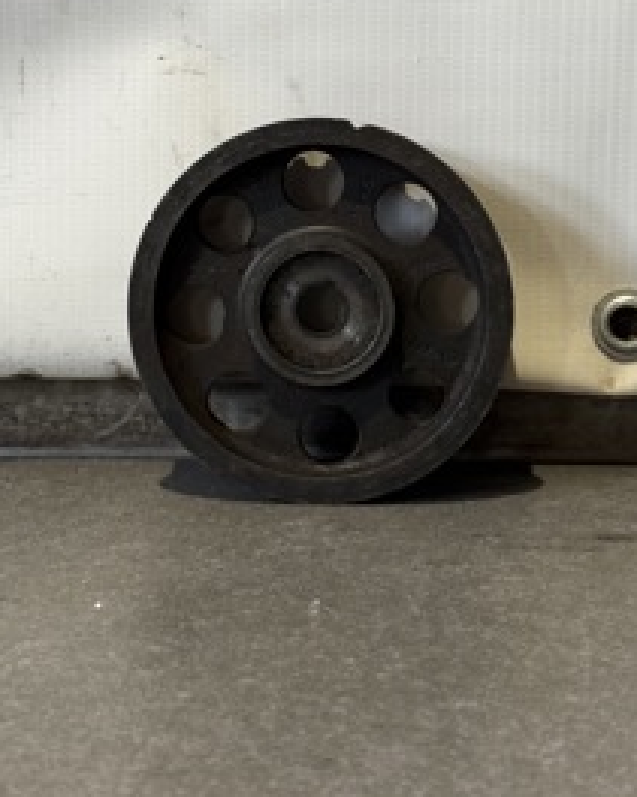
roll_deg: -0.7
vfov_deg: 22.3
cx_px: 318
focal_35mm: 85
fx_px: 2004
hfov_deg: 18.1
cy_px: 184
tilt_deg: -10.2
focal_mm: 6.76
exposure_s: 1/50
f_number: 1.78
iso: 100
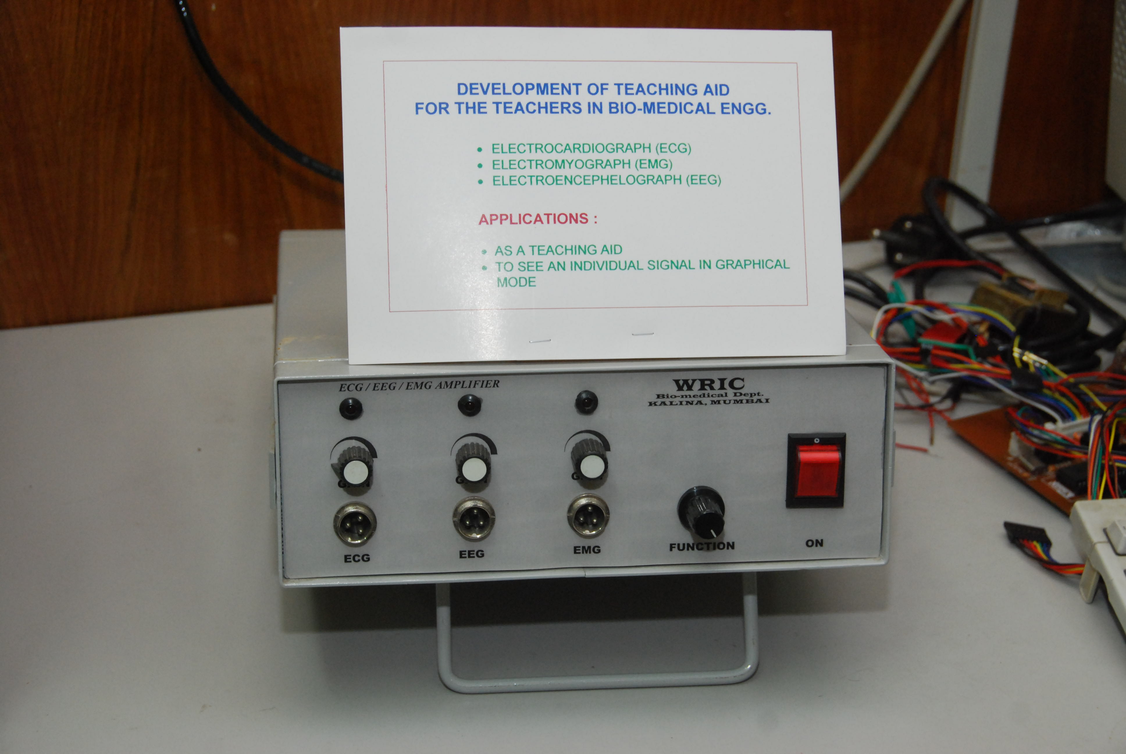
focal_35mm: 78
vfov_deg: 17.5
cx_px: 563
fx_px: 2443
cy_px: 377
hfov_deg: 26.0
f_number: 6.3
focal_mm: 52
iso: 800
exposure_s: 1/40
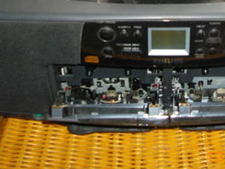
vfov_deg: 19.1
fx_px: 487
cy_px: 1
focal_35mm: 75
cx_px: 160
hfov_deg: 25.8
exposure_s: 1/50
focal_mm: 5.7
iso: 200
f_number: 2.9
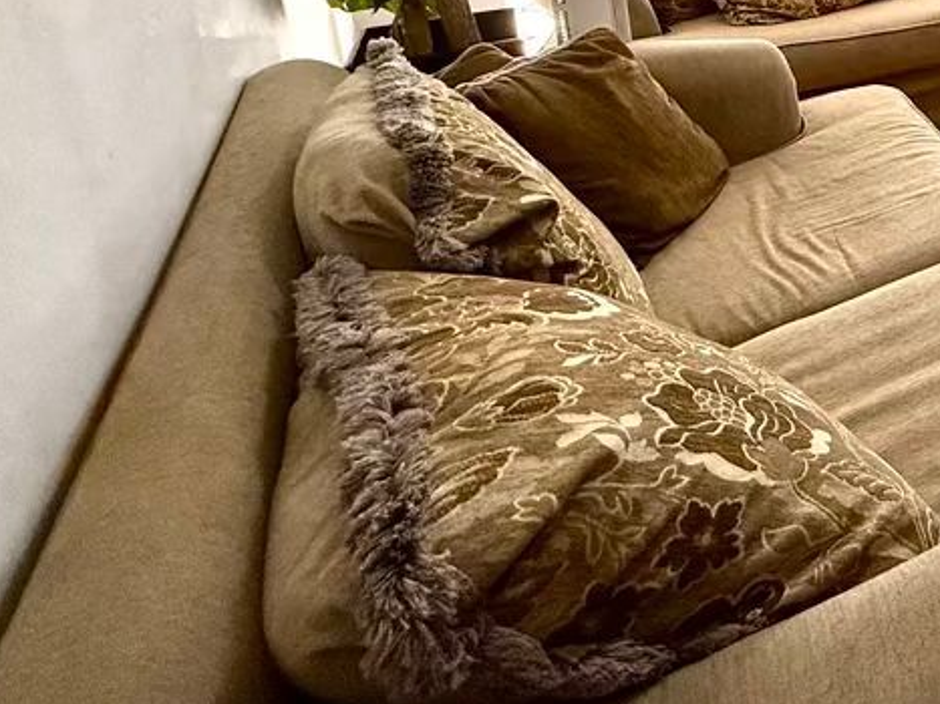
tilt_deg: -8.6
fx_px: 977
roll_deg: +0.5
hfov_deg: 36.5
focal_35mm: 36
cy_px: -105
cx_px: 1182
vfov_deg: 33.5
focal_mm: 2.22
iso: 160
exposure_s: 1/99
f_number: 2.2
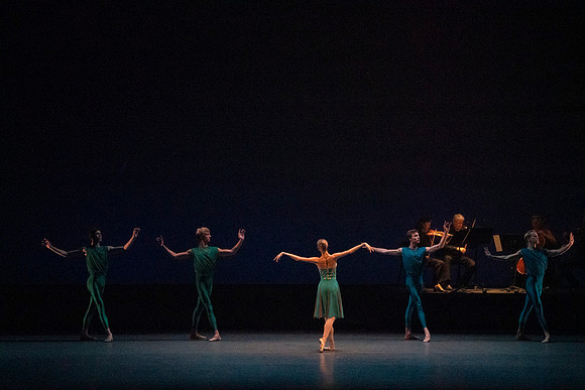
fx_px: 2665
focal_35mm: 164
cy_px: 195
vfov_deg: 8.4
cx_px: 292
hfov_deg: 12.5
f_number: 8
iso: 25600
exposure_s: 1/400
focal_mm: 164
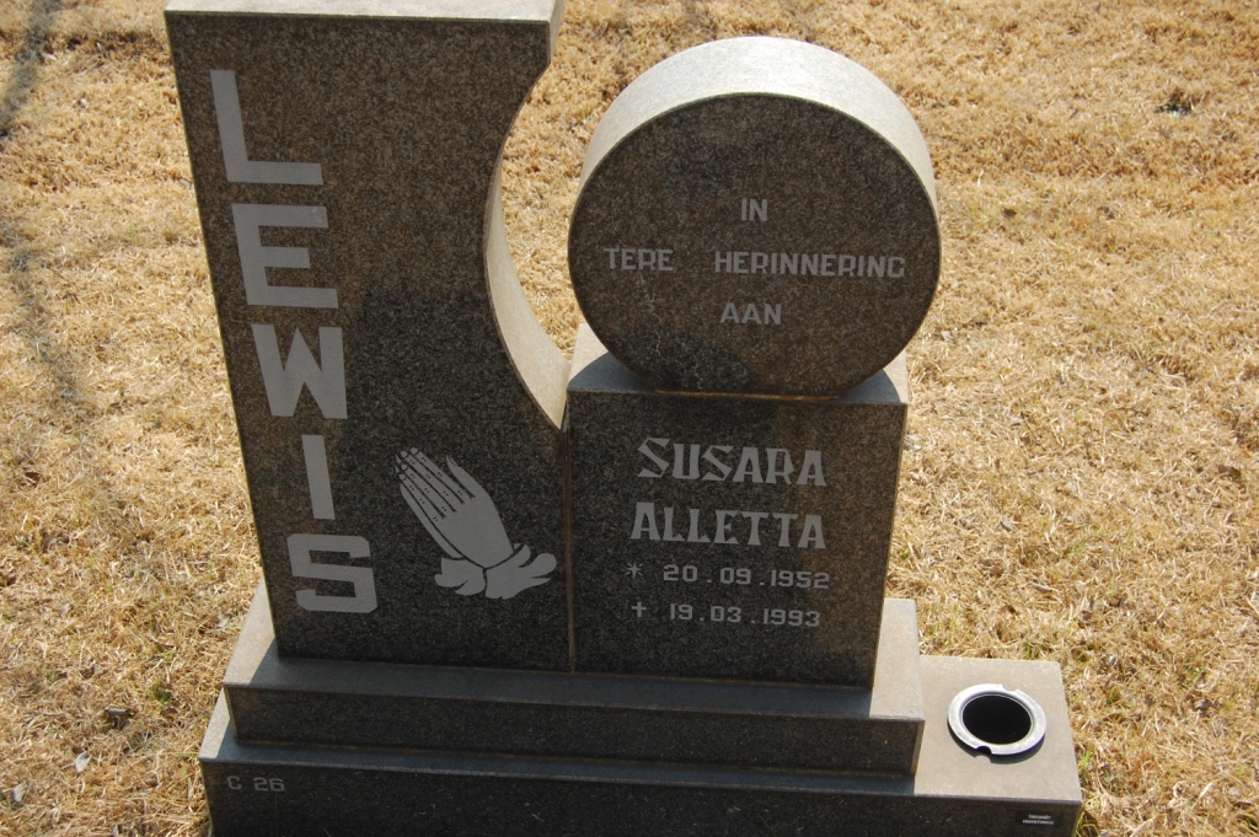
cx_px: 630
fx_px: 1677
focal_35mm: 48
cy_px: 418
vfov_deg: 28.0
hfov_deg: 41.1
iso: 400
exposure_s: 1/500
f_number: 7.1
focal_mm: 32
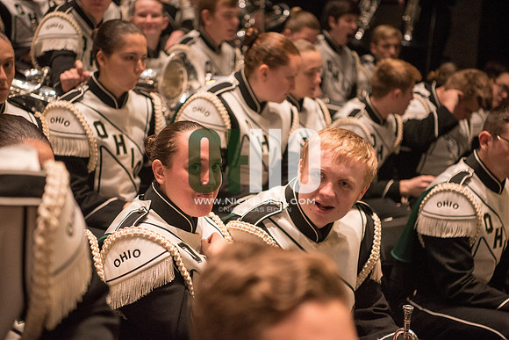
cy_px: 170
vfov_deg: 19.5
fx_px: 990
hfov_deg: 28.8
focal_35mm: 70
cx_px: 254
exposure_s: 1/400
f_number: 2.8
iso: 4000
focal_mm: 70
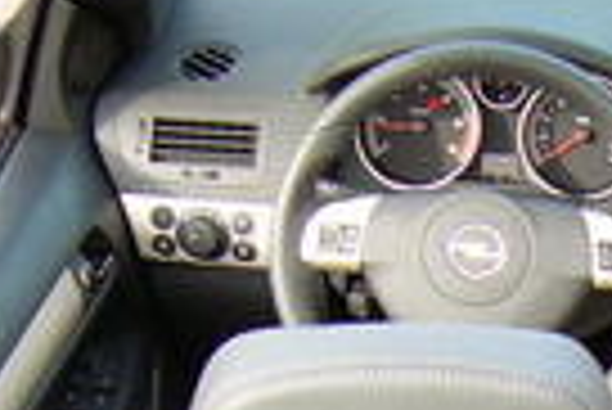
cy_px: 712
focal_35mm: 139
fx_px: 2365
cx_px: 788
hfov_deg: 14.2
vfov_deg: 9.5
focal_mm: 6.3
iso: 50
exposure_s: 1/60
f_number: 2.8
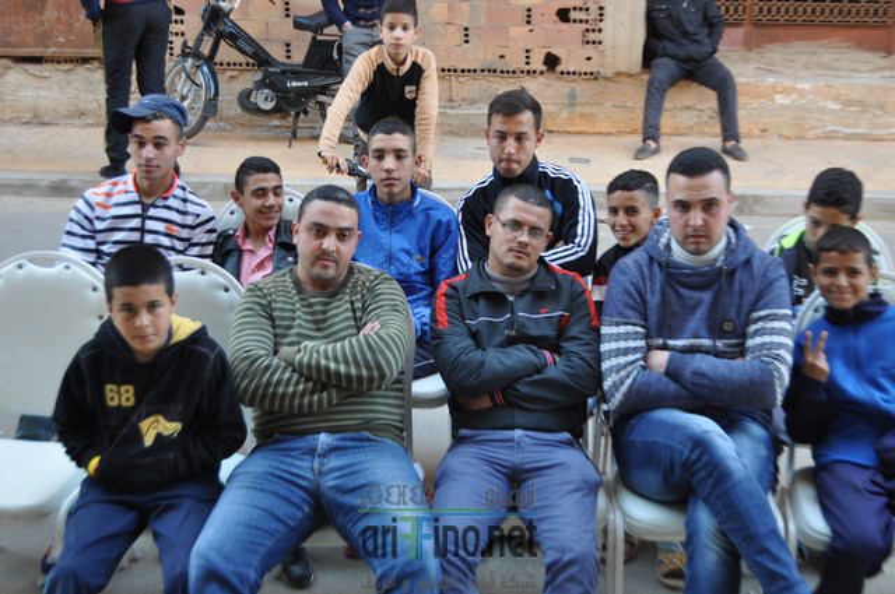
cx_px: 448
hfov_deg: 35.1
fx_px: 1415
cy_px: 297
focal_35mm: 57
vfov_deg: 23.7
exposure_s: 1/60
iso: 400
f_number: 4.8
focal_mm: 38
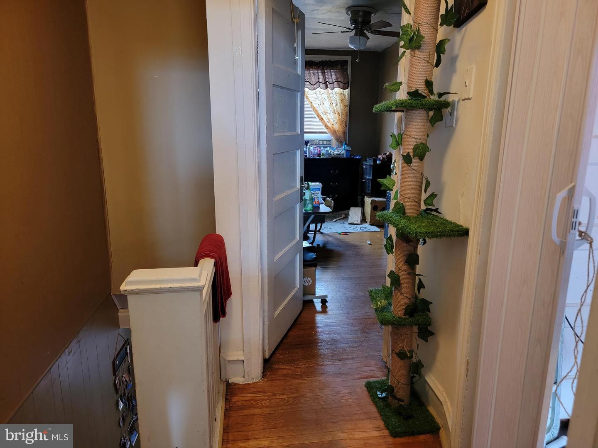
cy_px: 224
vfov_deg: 56.8
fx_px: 415
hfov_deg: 71.6
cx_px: 299
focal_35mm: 24
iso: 400
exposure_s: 1/40
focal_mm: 6.7
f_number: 1.8
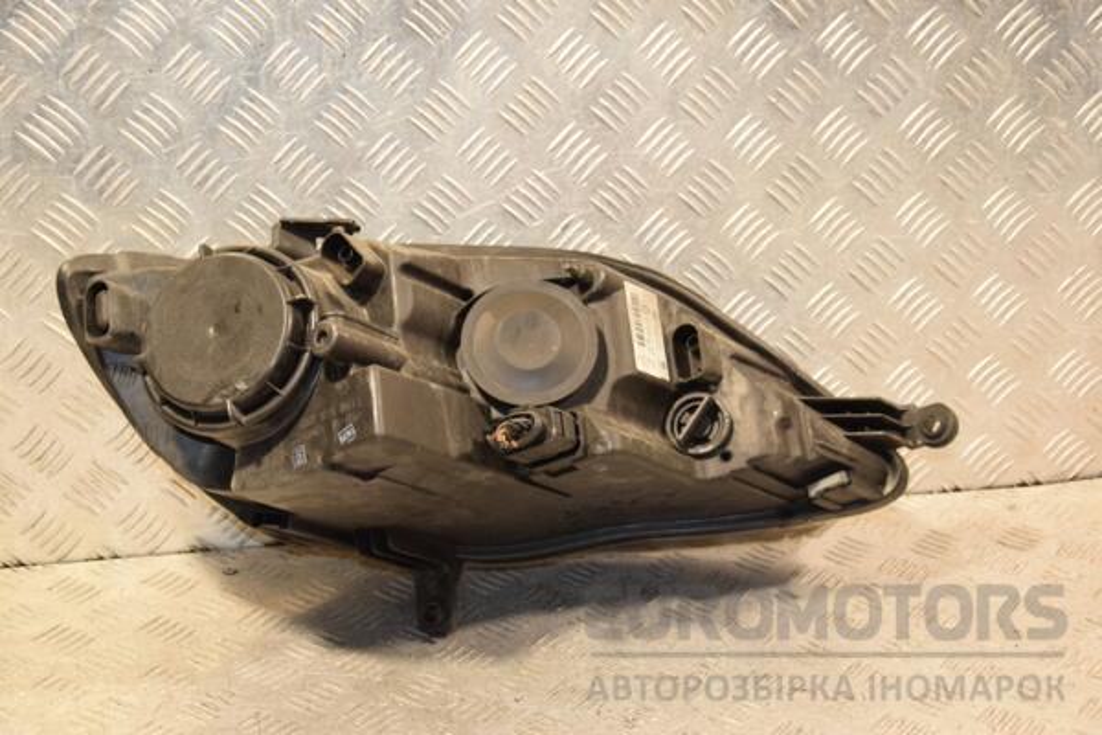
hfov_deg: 31.9
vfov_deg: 21.6
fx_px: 1928
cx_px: 551
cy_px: 368
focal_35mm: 63
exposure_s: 1/100
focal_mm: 42
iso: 800
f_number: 4.8
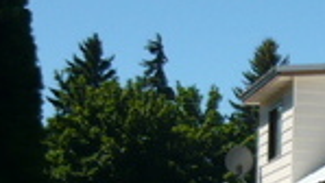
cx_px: 543
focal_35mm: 168
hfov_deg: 12.0
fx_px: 1449
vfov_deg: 7.2
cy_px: 218
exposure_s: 1/250
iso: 100
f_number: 8
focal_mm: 5.5
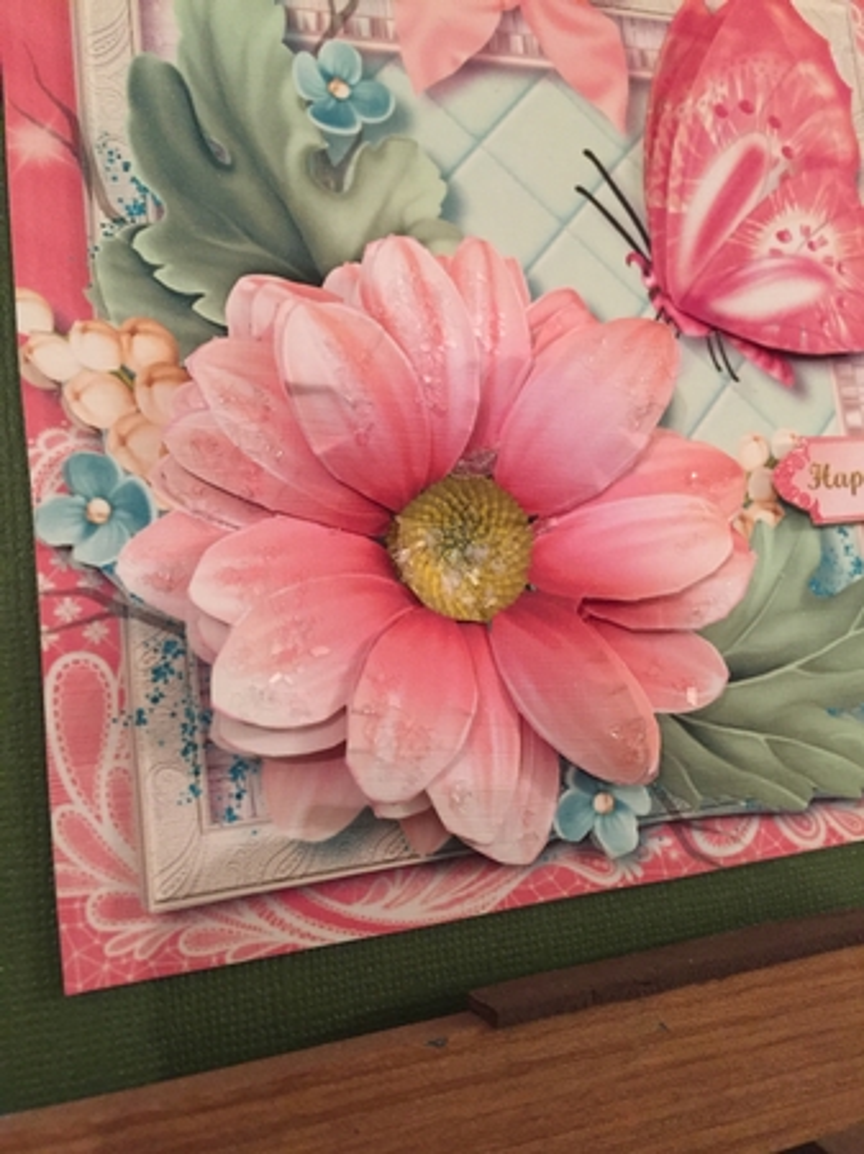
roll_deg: +0.9
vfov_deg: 61.7
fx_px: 966
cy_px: 577
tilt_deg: -7.8
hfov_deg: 48.2
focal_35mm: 29
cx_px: 432
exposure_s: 1/20
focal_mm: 4.15
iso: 250
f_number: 2.2
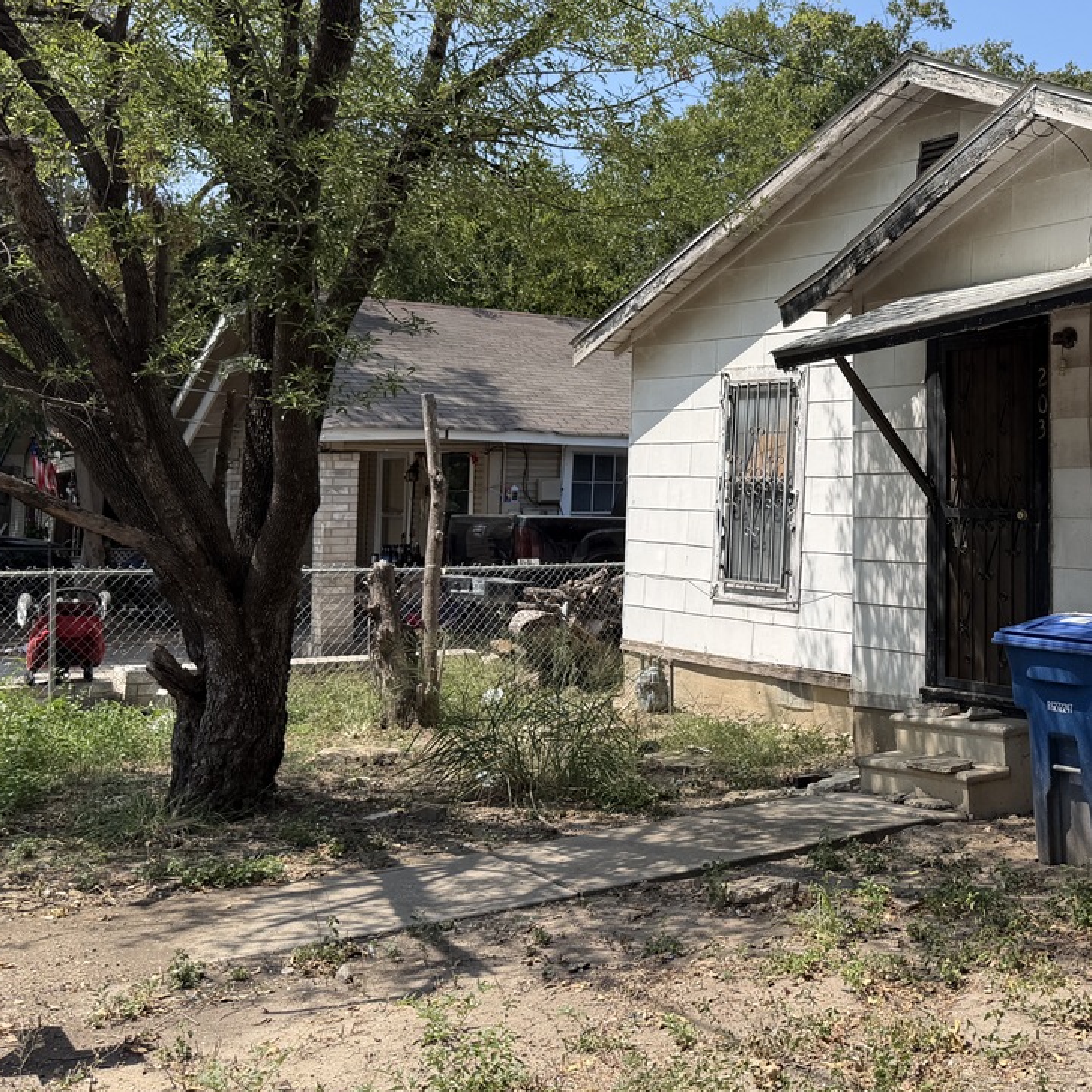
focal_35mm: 42
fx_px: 1499
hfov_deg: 38.8
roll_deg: -0.2
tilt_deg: +4.6
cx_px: 844
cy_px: 382
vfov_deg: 39.6
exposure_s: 1/2525
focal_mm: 6.76
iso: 80
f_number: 1.78
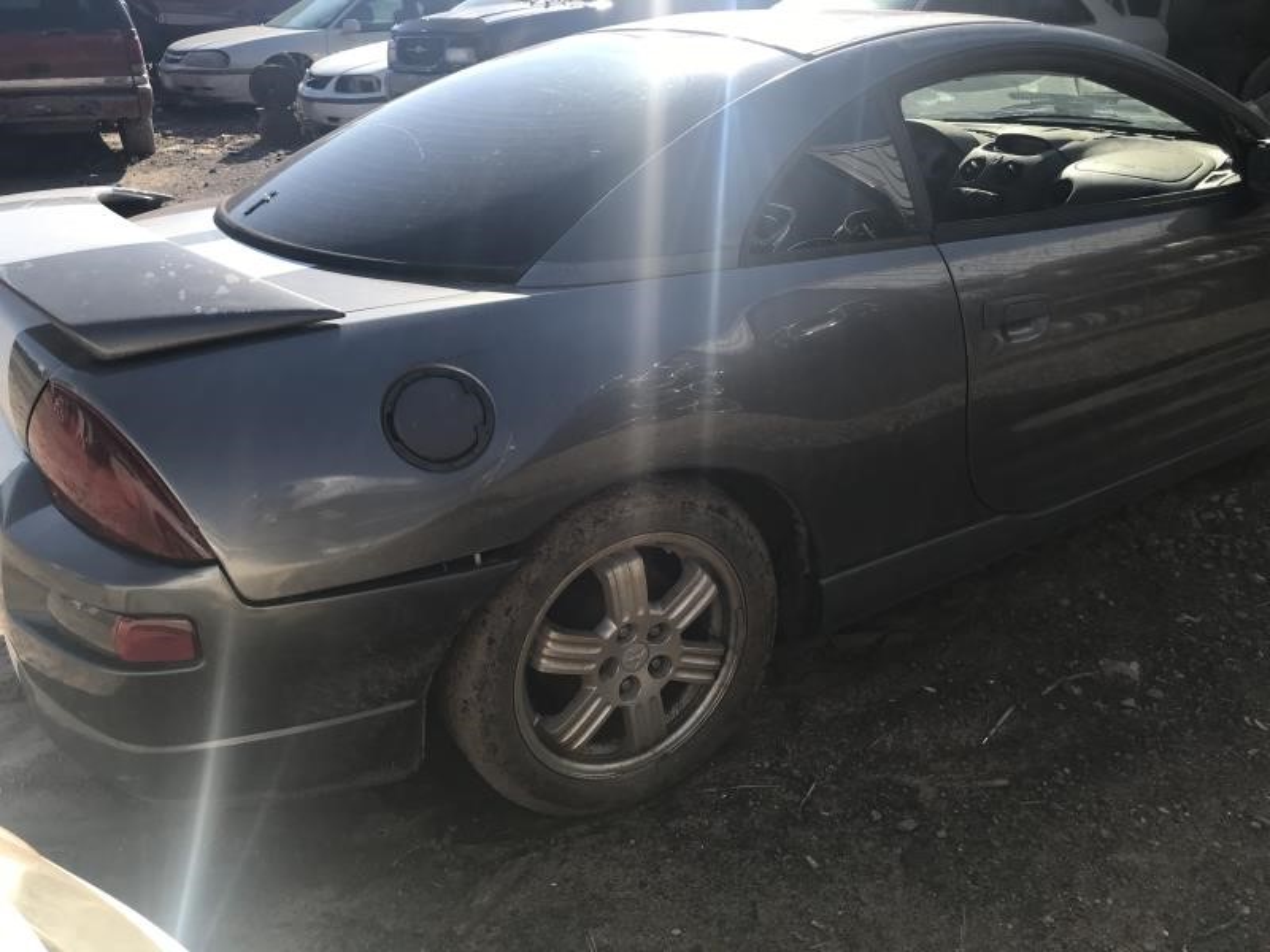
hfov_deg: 63.4
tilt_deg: -23.4
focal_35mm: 28
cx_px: 635
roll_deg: -1.6
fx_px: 1027
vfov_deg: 49.7
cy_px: 476
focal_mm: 3.99
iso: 20
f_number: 1.8
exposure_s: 1/1350
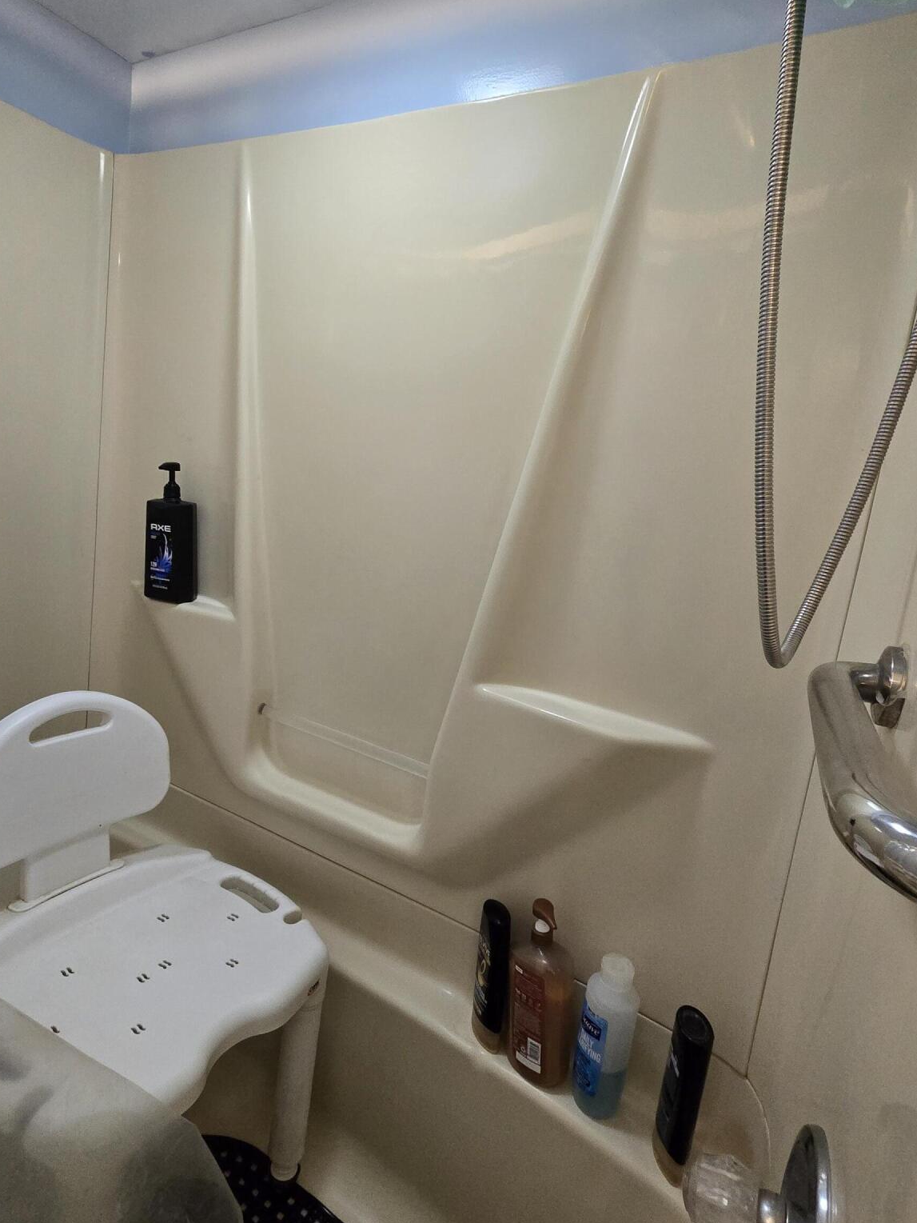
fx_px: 600
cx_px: 397
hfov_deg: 74.4
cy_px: 567
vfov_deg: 90.9
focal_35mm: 17
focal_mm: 2.2
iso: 500
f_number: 2.2
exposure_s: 1/60
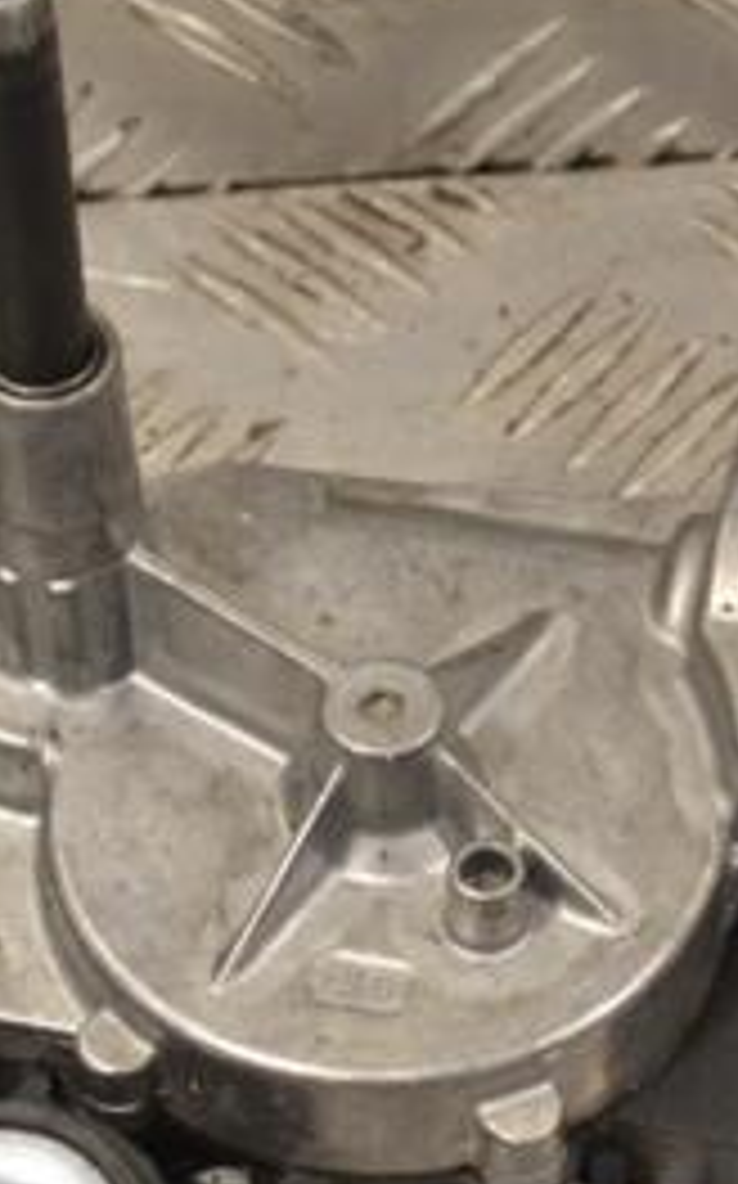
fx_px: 5066
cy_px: 621
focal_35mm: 157
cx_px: 405
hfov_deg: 8.3
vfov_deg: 13.3
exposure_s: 1/320
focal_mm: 45
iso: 3200
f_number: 9
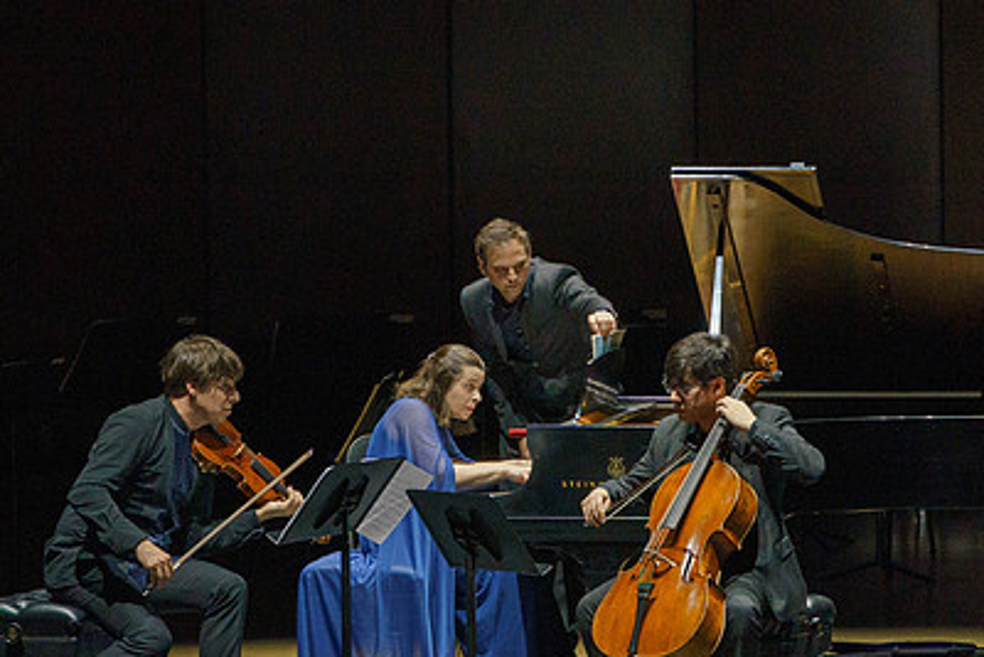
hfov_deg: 6.1
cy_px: 238
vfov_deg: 4.1
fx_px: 9187
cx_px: 591
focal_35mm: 336
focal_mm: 187
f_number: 7.1
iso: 4000
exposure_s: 1/250
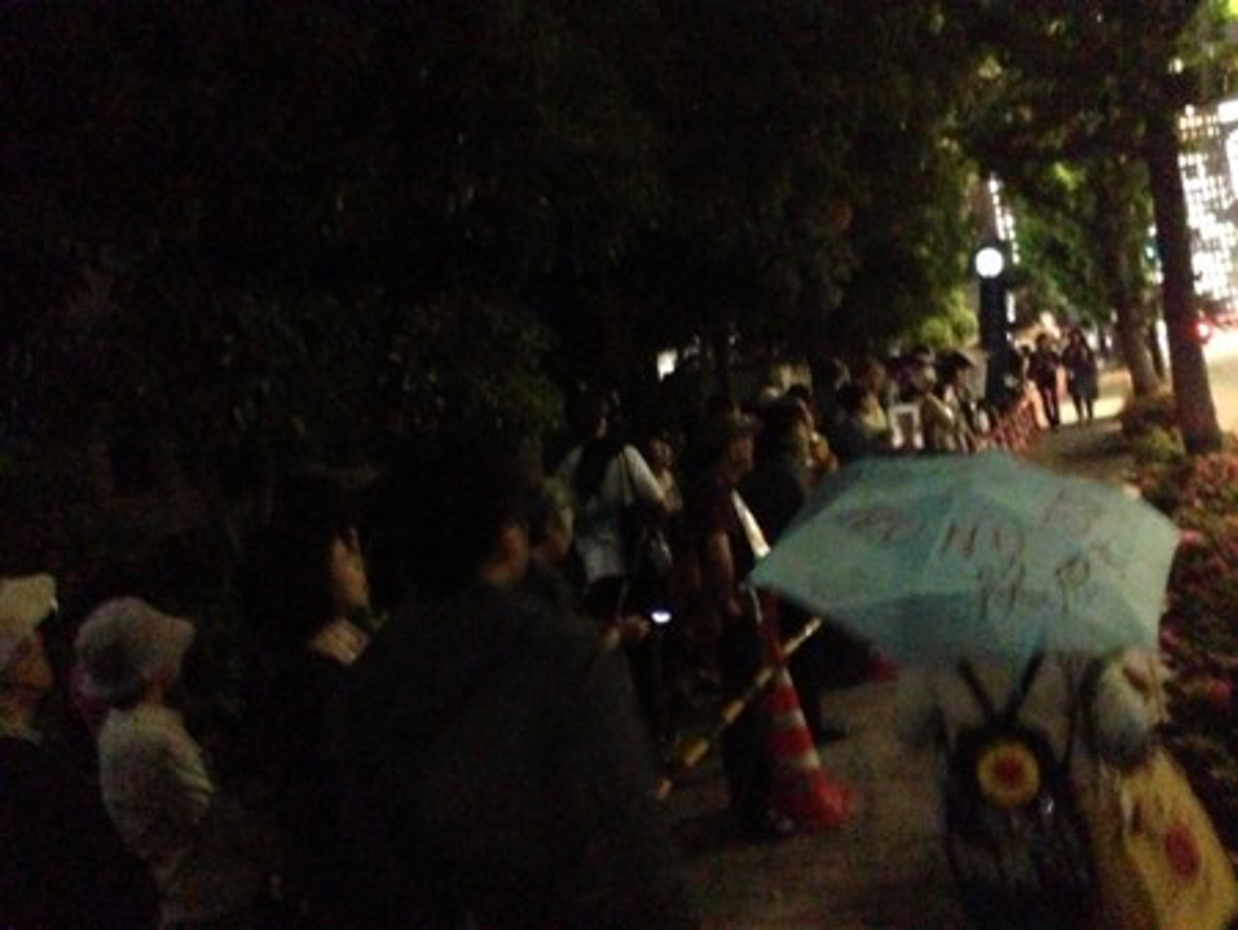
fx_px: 1181
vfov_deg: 43.0
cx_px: 619
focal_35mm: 33
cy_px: 465
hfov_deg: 55.3
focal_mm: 4.13
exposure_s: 1/15
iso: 3200
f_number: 2.4
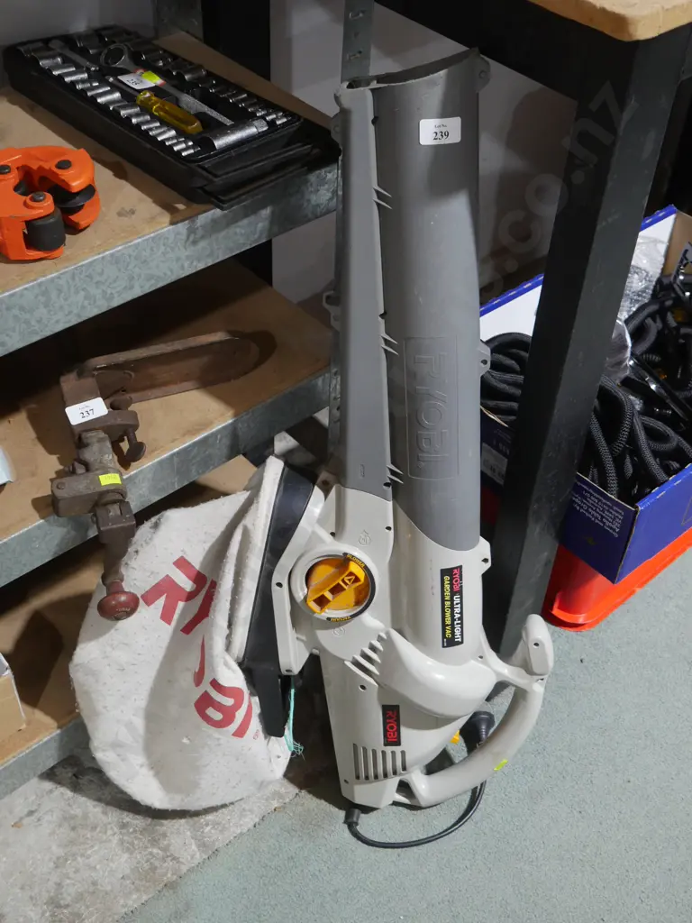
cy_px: 462
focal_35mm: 40
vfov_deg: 46.8
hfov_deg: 36.0
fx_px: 1066
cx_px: 346
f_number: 4.5
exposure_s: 1/60
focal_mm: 20
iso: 1000
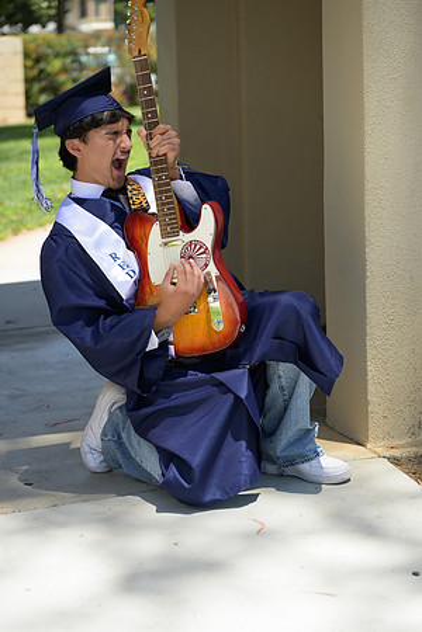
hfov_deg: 15.7
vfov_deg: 23.4
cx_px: 211
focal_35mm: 87
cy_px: 316
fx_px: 1530
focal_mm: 87
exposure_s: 1/3200
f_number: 4
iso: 800
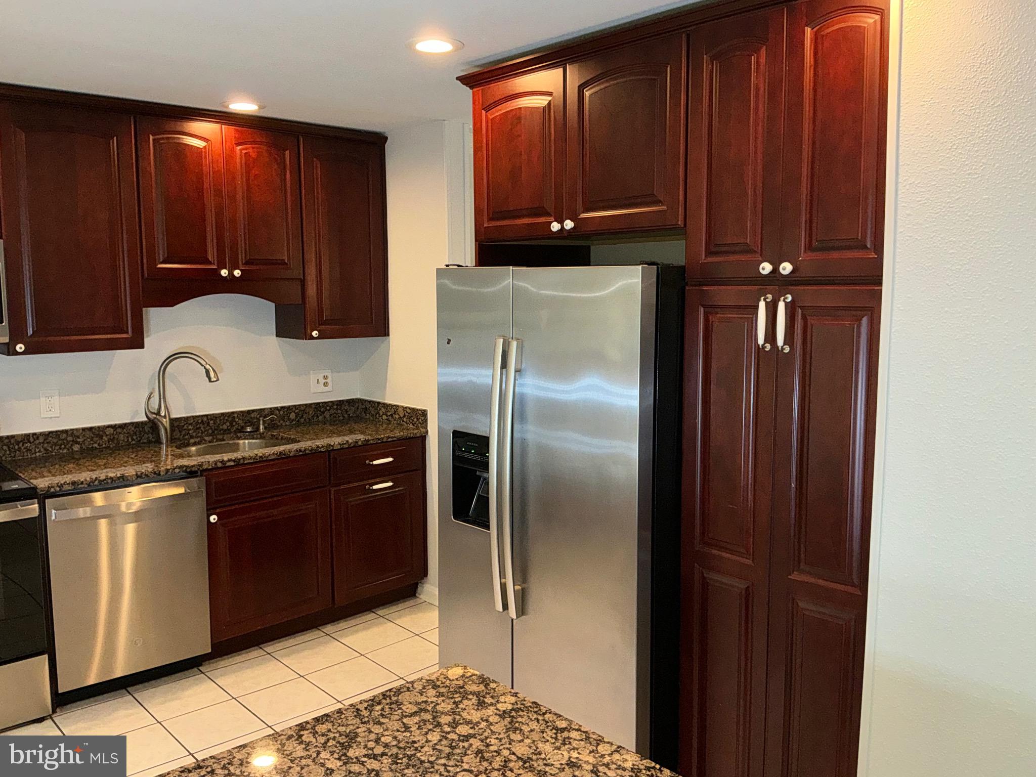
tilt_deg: -7.3
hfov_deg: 63.4
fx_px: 838
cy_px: 388
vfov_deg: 49.7
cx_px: 518
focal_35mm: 28
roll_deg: +0.2
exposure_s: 1/60
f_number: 1.8
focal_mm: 3
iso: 25
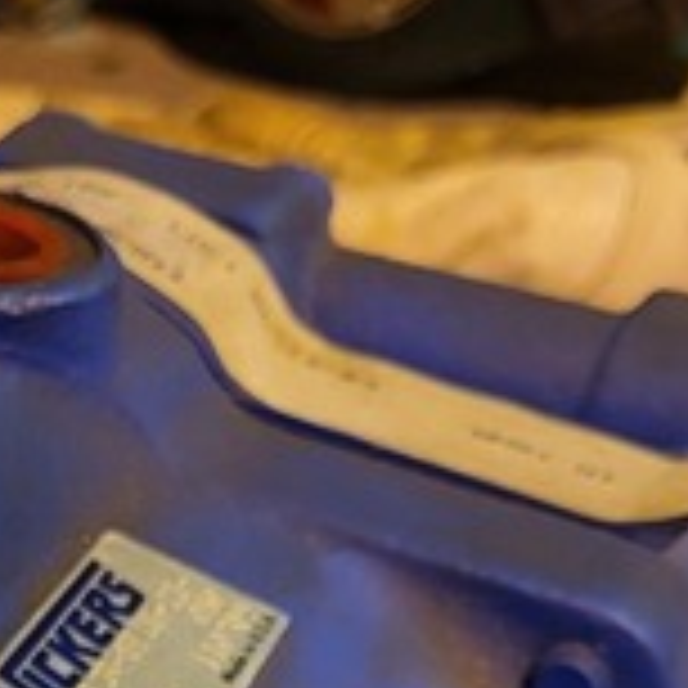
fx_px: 2698
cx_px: -139
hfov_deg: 14.1
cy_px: 1237
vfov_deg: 13.1
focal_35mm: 120
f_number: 1.8
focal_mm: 5.4
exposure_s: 1/40
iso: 250
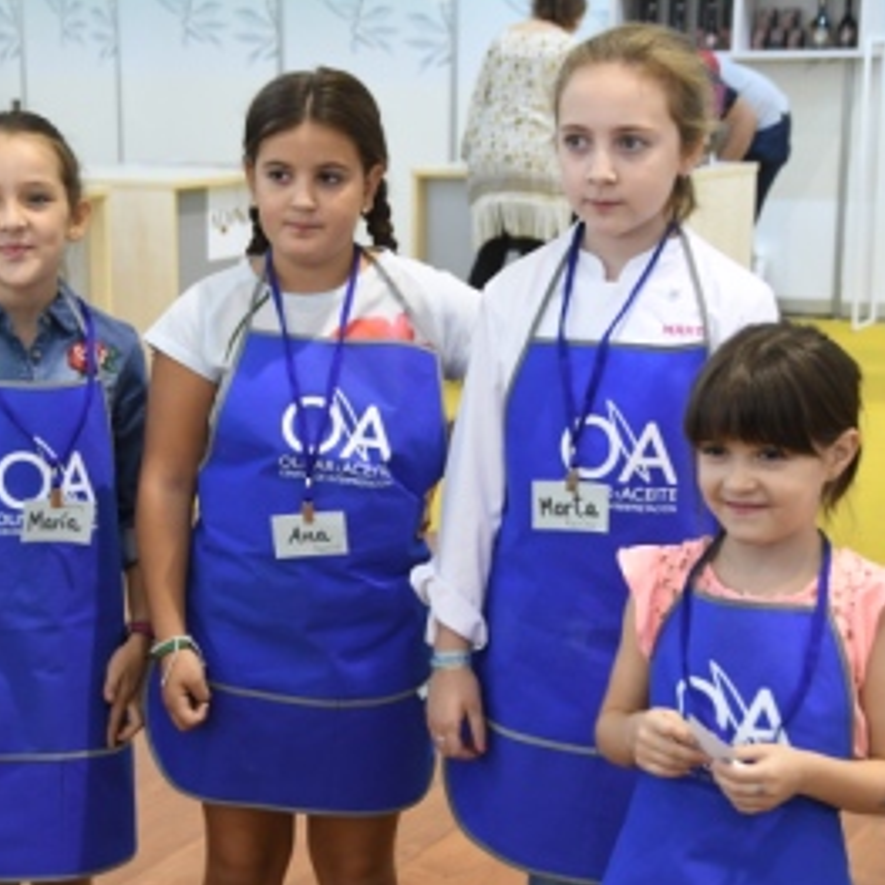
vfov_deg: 19.9
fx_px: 2516
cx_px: 306
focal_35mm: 87
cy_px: 493
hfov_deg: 19.9
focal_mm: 40
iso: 1250
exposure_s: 1/50
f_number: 5.6
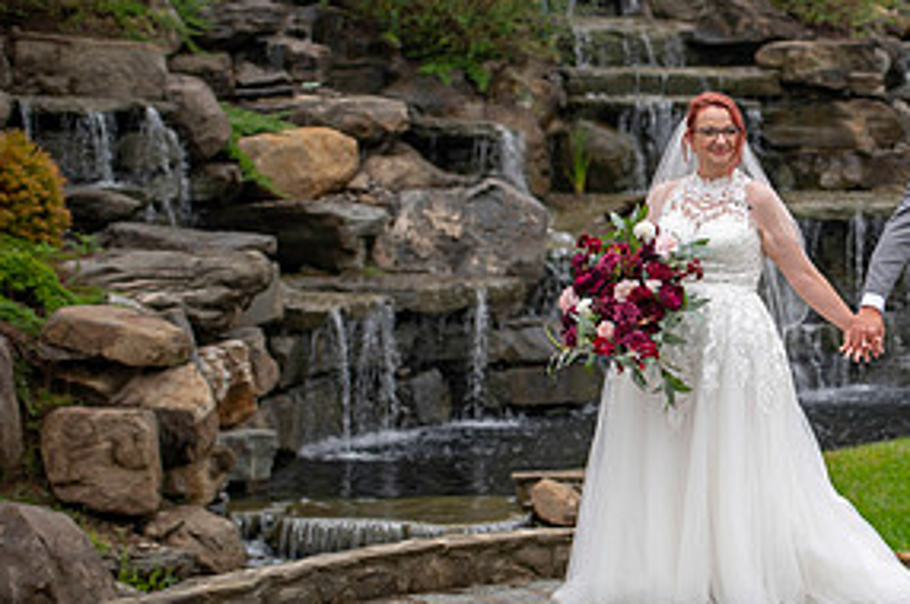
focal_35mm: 142
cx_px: 875
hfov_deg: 14.3
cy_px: 267
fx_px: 3585
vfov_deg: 9.6
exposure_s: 1/125
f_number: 2.8
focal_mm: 70
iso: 80
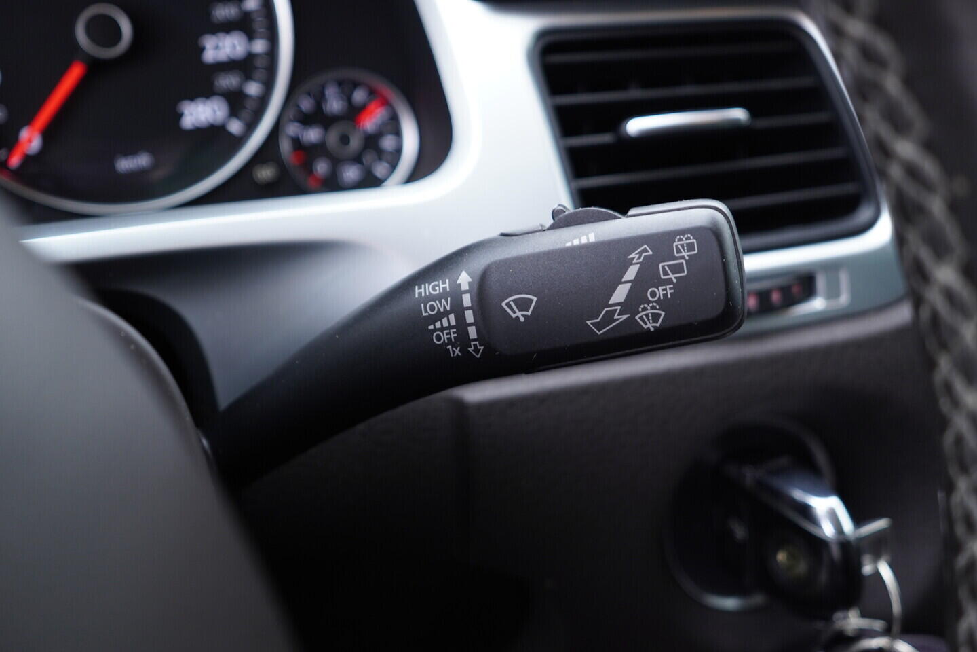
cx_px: 488
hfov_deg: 53.1
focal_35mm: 36
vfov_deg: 36.9
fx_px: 977
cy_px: 326
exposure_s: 1/40
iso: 320
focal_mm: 24
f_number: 2.8
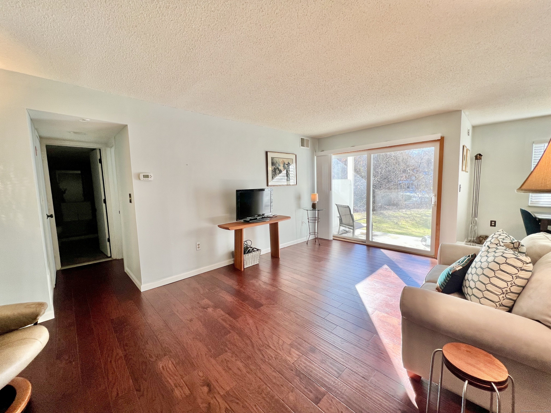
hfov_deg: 106.2
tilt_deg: -6.2
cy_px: 206
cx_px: 276
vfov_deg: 89.9
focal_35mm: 13
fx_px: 207
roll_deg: +1.2
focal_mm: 1.57
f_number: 1.8
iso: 64
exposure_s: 1/120
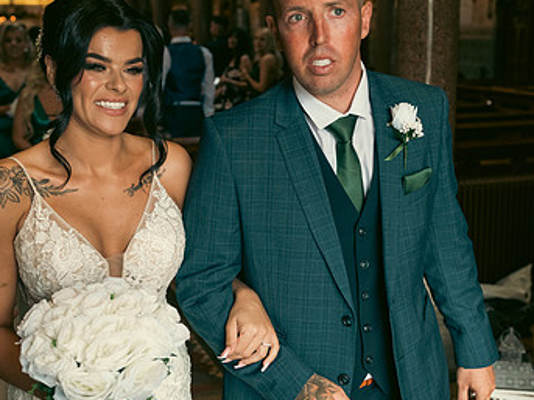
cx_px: 311
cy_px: 184
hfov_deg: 36.7
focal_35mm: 52
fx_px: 802
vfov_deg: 28.0
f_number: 3.5
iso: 320
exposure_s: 1/160
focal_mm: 32
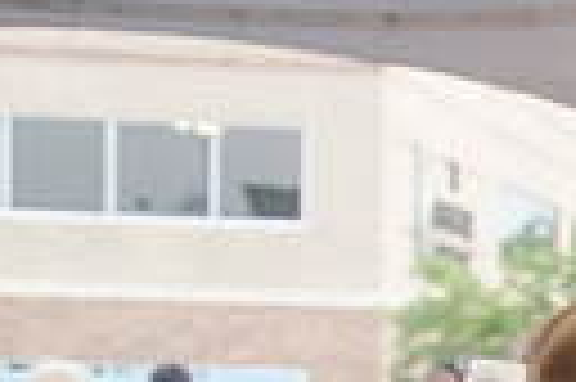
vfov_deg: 5.7
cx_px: 1282
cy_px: 499
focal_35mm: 237
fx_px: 3787
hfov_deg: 8.1
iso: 800
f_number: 8
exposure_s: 1/60
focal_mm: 35
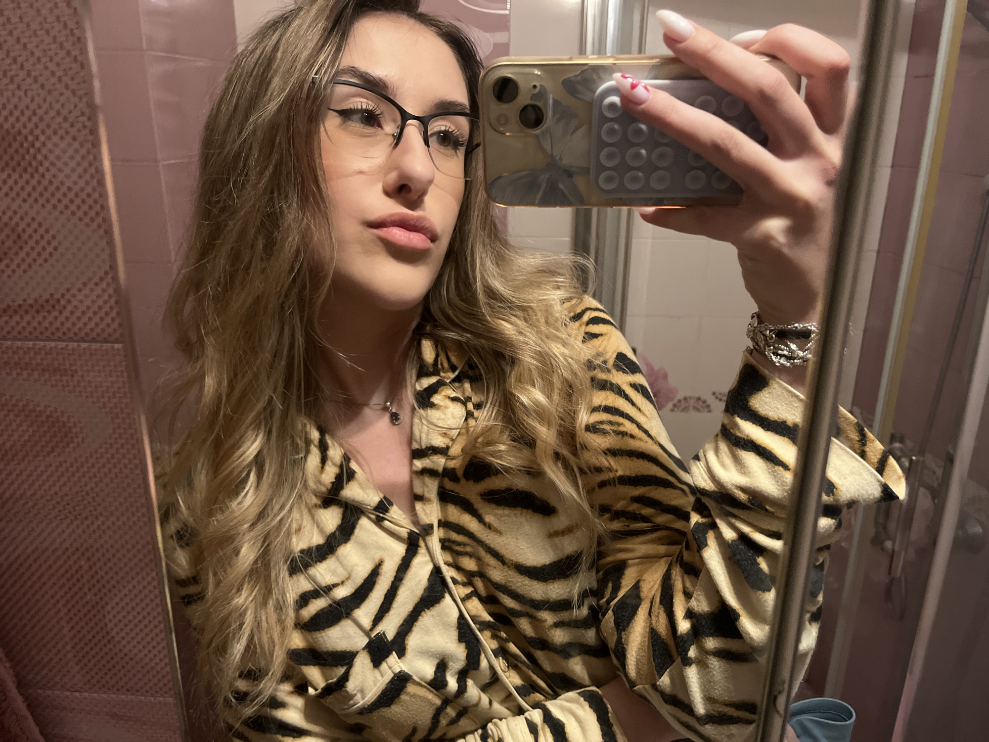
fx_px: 743
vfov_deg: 53.1
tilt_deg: -17.8
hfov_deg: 67.3
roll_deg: +0.9
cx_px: 494
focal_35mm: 26
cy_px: 371
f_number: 1.6
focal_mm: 5.1
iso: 500
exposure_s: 1/33
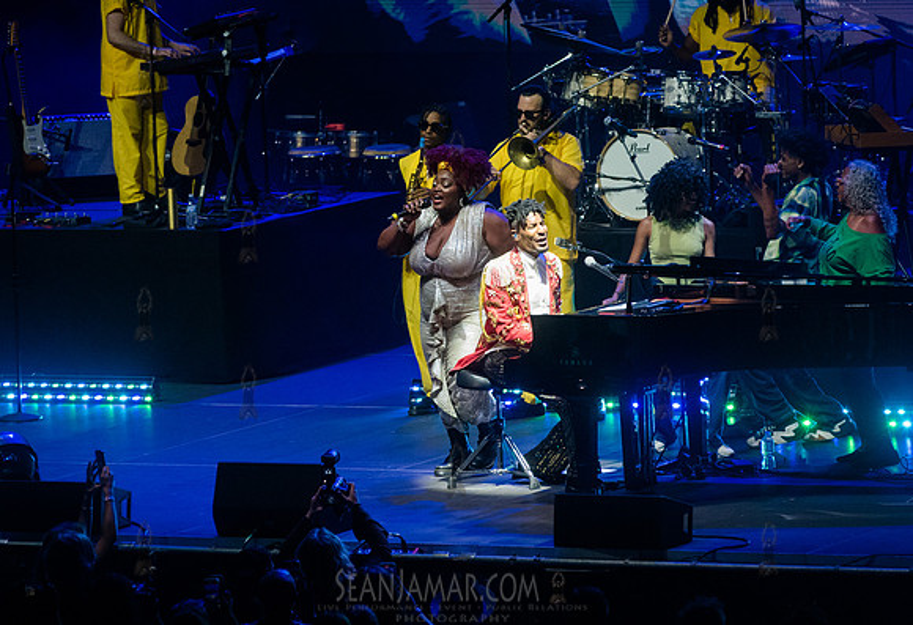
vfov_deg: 5.4
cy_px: 282
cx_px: 444
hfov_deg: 7.9
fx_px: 6591
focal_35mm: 258
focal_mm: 200
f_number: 4.5
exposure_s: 1/2500
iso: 6400
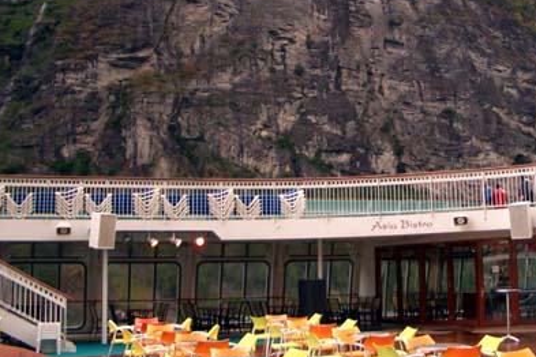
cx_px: 342
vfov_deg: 26.4
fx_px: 759
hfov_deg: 38.6
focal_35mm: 51
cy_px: 133
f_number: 2.6
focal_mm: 5.8
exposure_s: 1/160
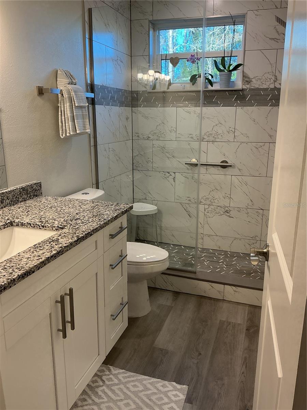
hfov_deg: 48.2
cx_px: 154
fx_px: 343
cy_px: 205
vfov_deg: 61.7
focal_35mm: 29
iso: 40
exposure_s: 1/60
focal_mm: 3
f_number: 1.8
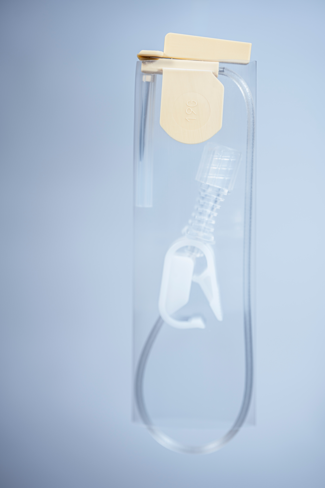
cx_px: 162
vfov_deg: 39.6
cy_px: 244
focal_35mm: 50
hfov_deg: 27.0
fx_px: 678
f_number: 4.5
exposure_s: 1/200
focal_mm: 50
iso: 50
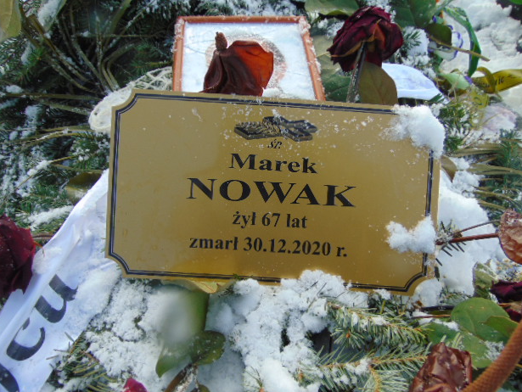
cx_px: 260
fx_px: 392
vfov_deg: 53.1
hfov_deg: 67.3
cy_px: 190
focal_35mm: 26
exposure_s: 1/500
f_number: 3
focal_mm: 4.5
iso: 80
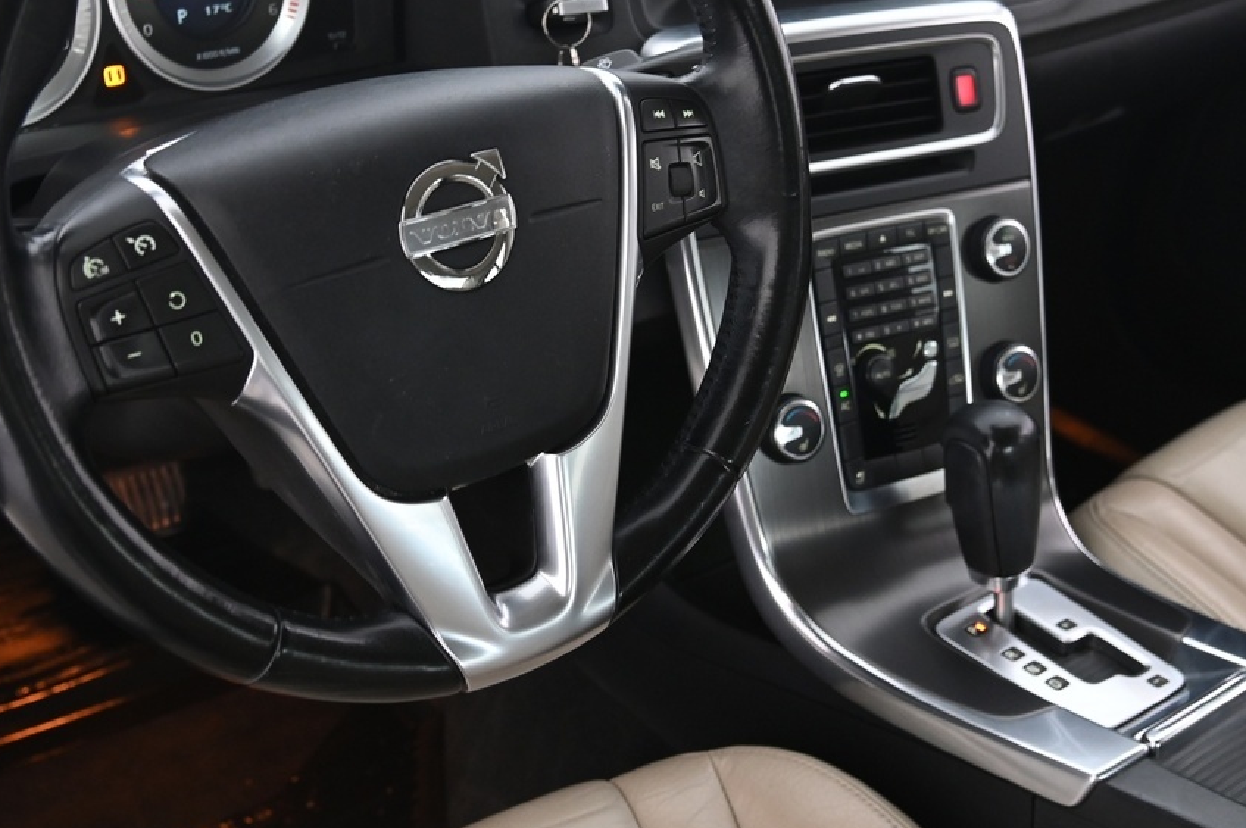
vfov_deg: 29.2
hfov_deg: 42.5
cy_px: 385
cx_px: 466
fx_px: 1591
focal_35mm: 46
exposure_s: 1/15
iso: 2000
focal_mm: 24
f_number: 4
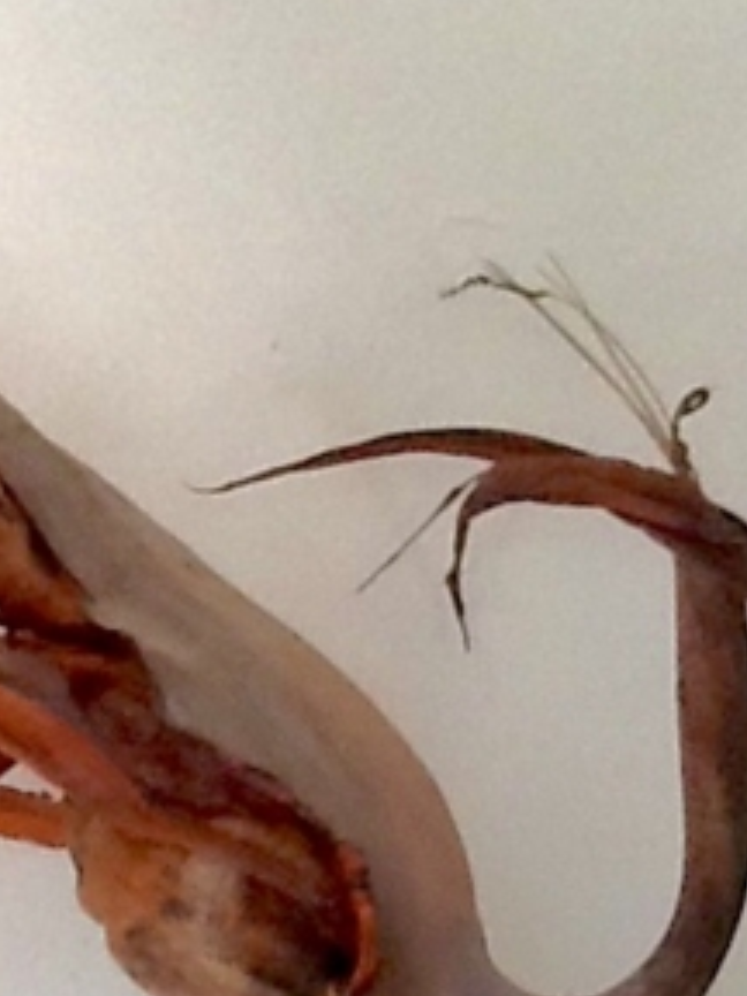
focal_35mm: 108
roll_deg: -2.0
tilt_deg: -5.0
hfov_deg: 13.5
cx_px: 9
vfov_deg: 17.9
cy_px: 916
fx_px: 3107
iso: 64
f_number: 2.4
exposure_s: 1/60
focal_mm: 2.03
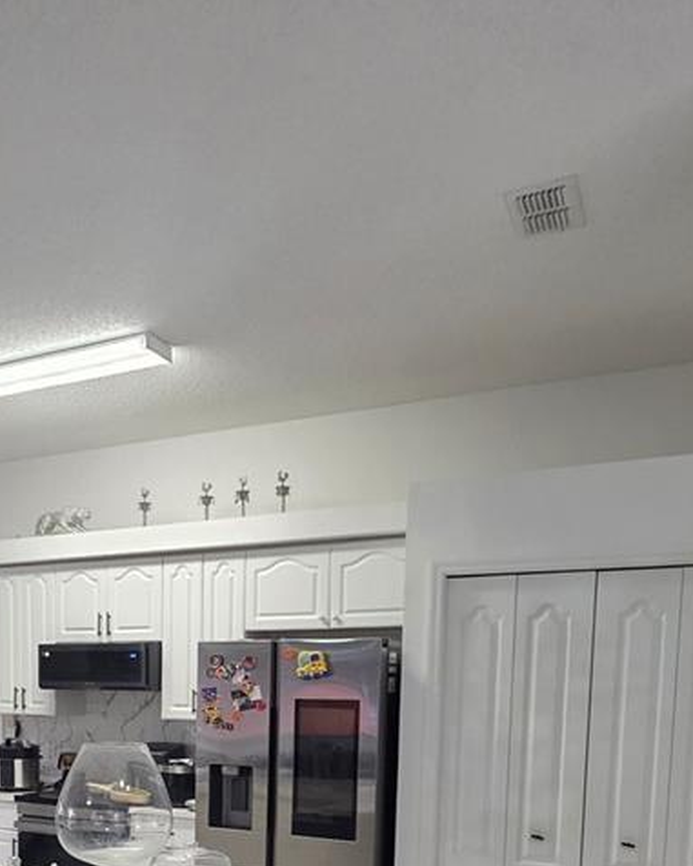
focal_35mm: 32
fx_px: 820
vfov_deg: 49.9
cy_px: 770
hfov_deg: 44.6
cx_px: 191
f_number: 1.9
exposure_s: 1/60
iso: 250
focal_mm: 2.2
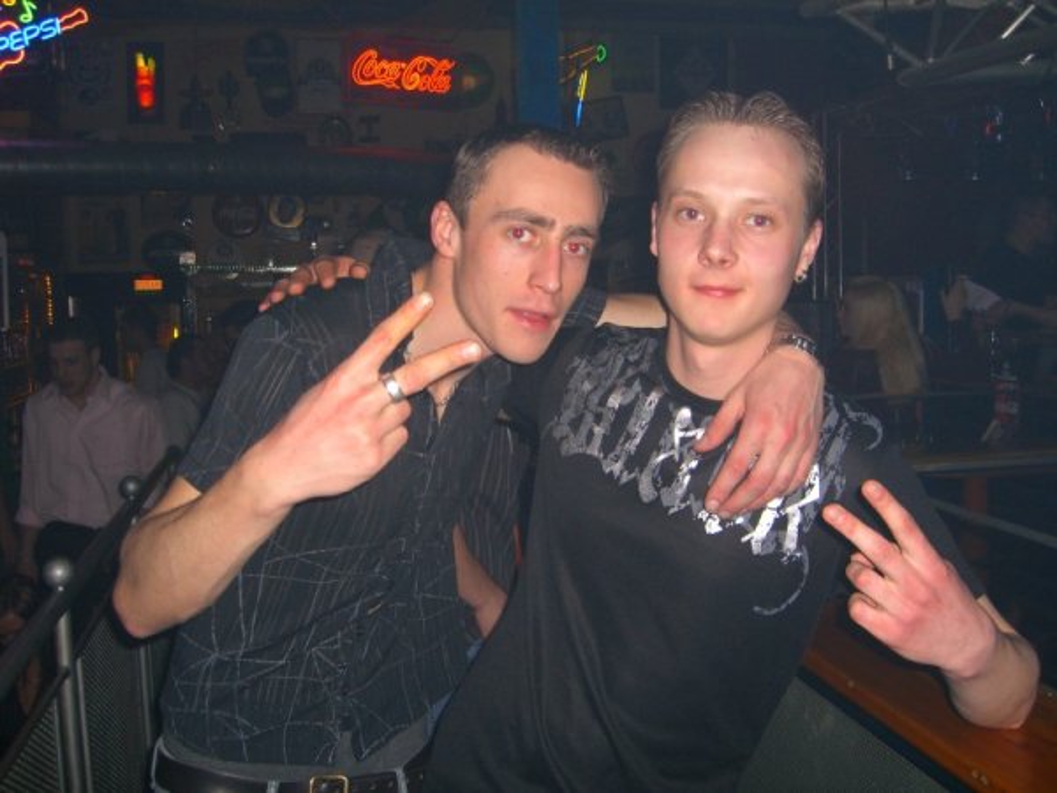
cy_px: 396
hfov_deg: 49.0
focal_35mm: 38
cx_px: 528
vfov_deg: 37.7
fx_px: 1160
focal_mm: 7.9
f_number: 2.8
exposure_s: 1/60
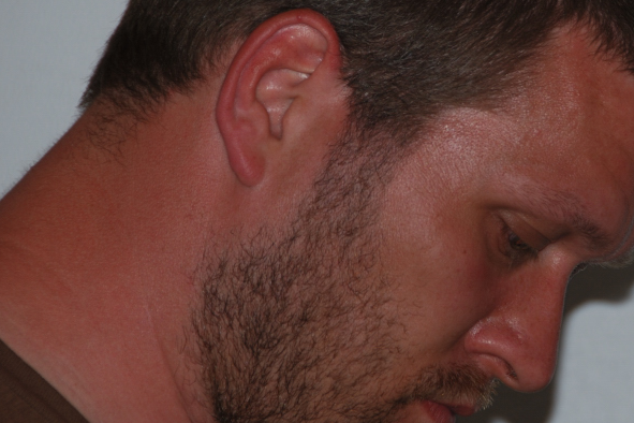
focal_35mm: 520
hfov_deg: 4.0
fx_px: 9157
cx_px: 466
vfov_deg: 2.6
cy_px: 195
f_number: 5.6
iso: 100
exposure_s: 1/15
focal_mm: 200
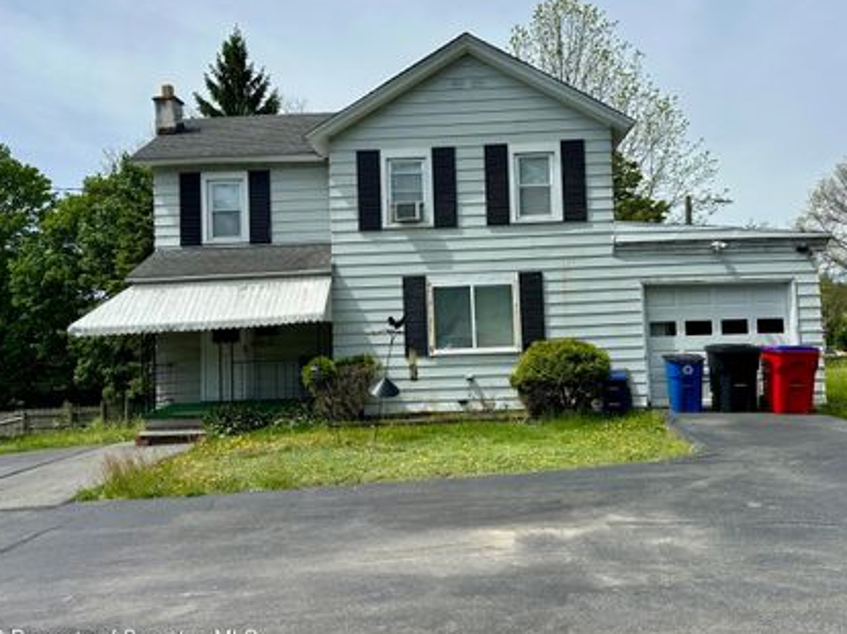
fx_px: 709
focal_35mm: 29
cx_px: 450
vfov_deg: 48.1
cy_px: 289
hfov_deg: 61.6
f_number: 1.78
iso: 80
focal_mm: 6.86
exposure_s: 1/7042
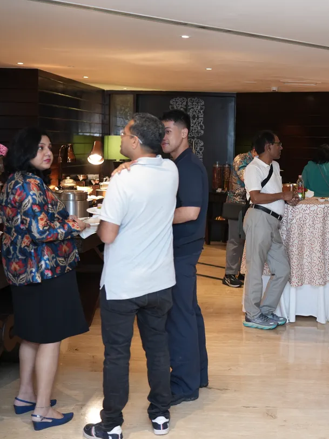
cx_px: 285
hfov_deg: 26.7
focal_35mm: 53
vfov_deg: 36.2
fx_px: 672
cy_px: 211
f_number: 2
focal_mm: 35
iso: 1250
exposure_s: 1/125
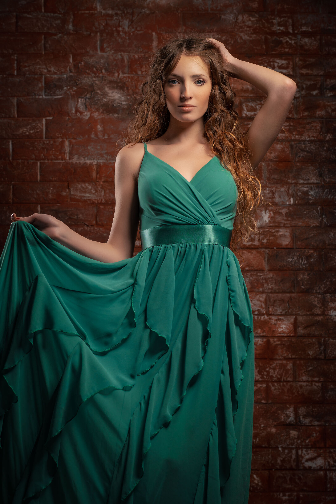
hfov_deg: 13.4
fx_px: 1430
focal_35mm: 102
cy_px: 252
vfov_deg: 20.0
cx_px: 168
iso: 100
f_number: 6.3
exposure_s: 1/160
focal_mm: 102
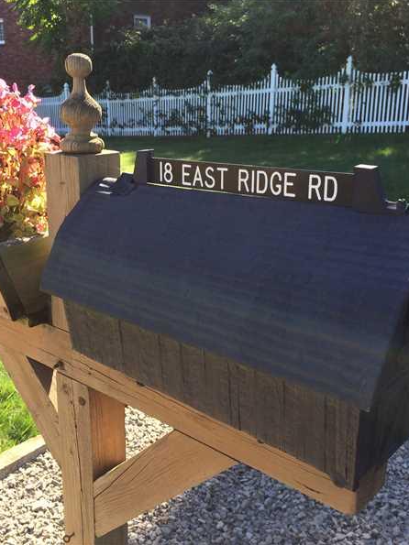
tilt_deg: -20.3
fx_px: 615
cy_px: 271
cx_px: 169
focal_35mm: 39
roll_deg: +0.9
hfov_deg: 36.7
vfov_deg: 47.9
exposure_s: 1/419
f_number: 2.2
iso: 32
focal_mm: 4.15
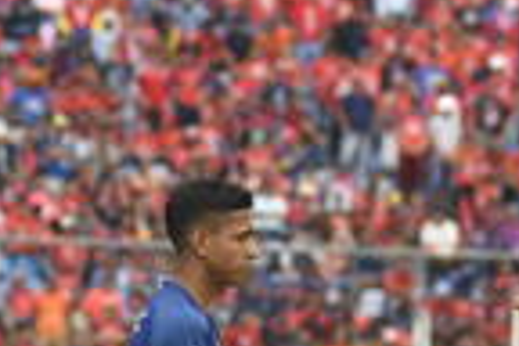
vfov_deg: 2.1
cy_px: 398
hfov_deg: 3.2
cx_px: 187
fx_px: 9395
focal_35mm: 652
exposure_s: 1/1250
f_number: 4
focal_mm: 125
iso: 400
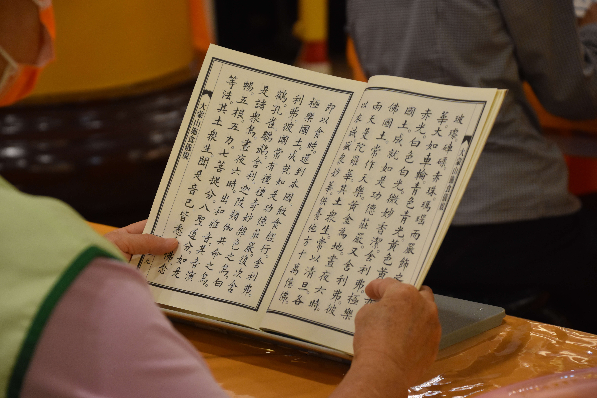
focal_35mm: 128
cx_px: 298
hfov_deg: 16.1
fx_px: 2114
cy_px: 199
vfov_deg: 10.8
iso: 1600
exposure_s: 1/160
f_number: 6.3
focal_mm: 85
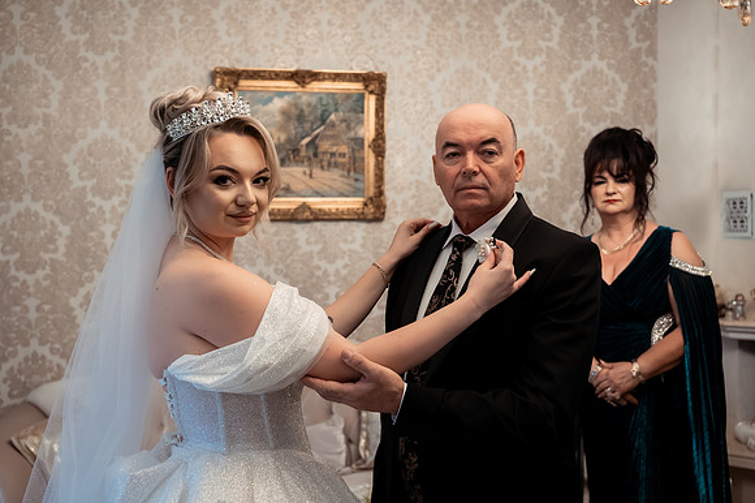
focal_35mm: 33
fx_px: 689
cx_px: 365
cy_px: 252
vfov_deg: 40.1
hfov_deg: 57.5
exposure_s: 1/200
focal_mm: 31
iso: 3200
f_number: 3.2
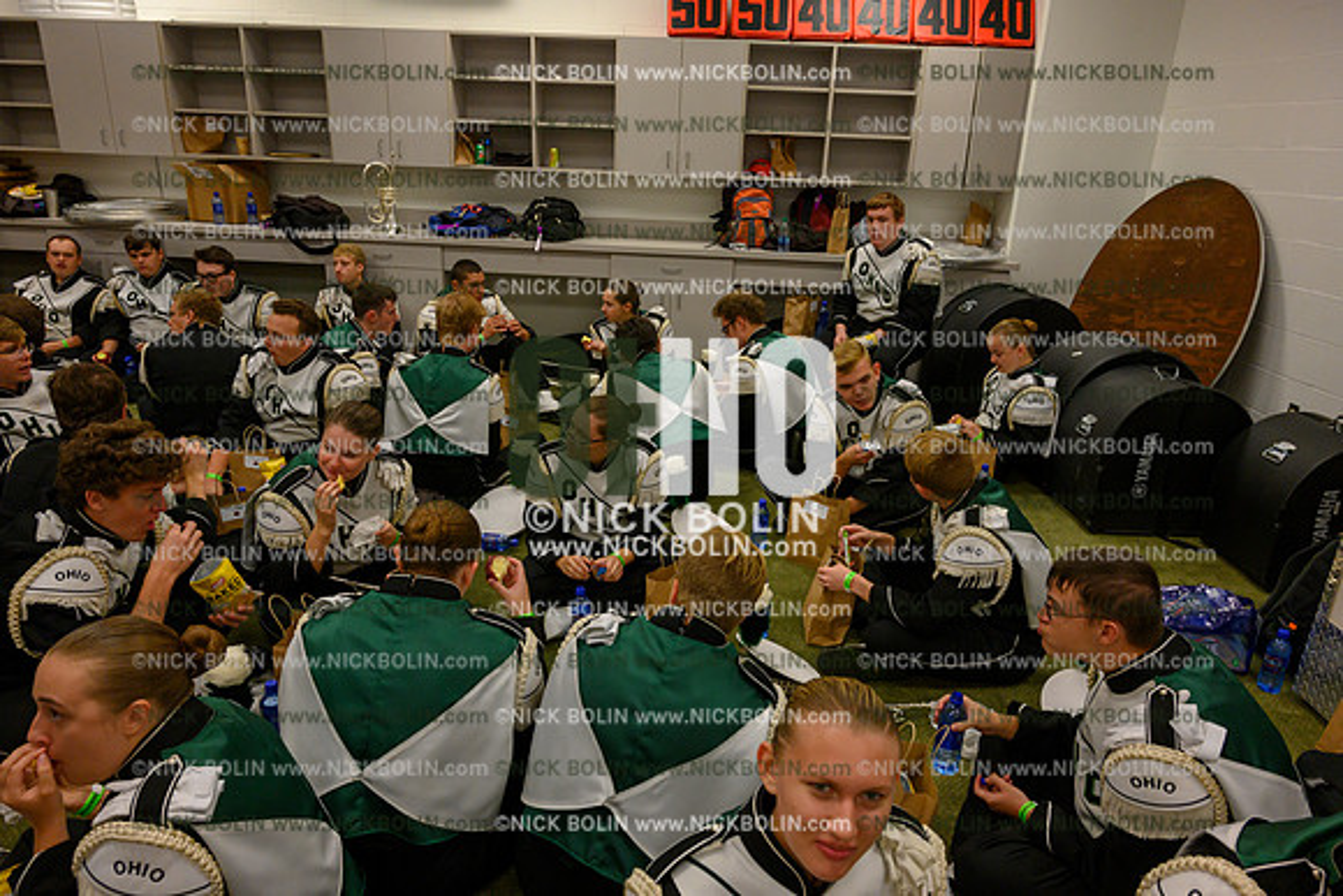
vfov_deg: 53.2
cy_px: 448
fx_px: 896
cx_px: 672
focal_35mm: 24
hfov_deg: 73.7
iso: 2500
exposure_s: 1/125
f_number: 8
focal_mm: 24
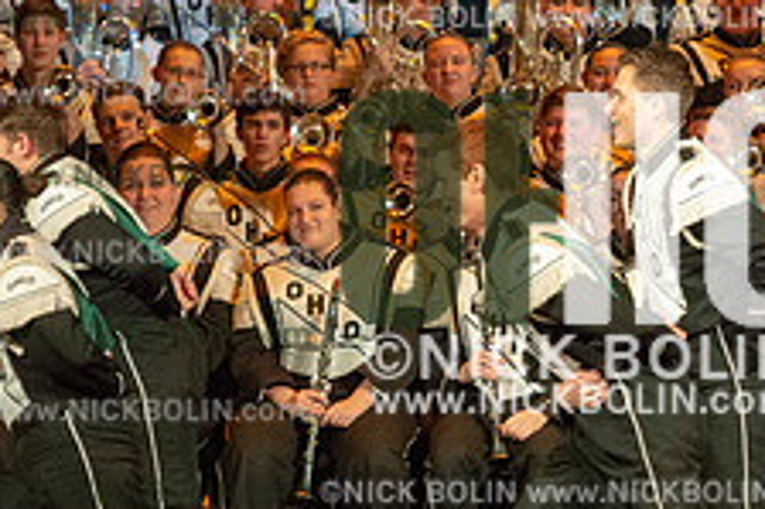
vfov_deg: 2.5
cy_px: 253
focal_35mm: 543
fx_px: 11530
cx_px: 581
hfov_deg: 3.8
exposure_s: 1/320
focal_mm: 210
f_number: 5.6
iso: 8000
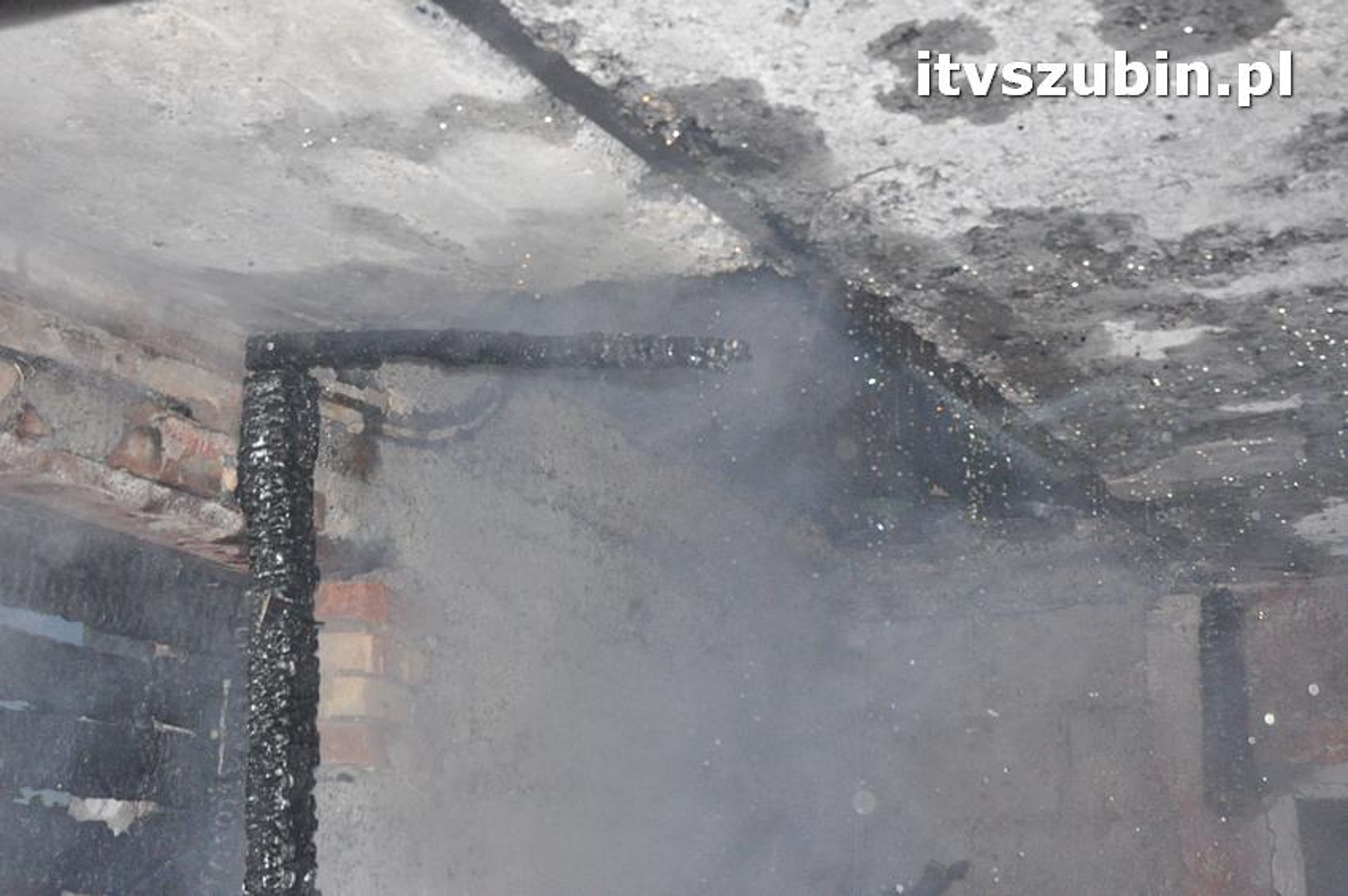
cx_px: 674
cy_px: 448
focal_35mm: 57
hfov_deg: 35.1
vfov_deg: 23.7
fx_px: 2132
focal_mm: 38
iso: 2500
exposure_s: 1/60
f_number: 5.6
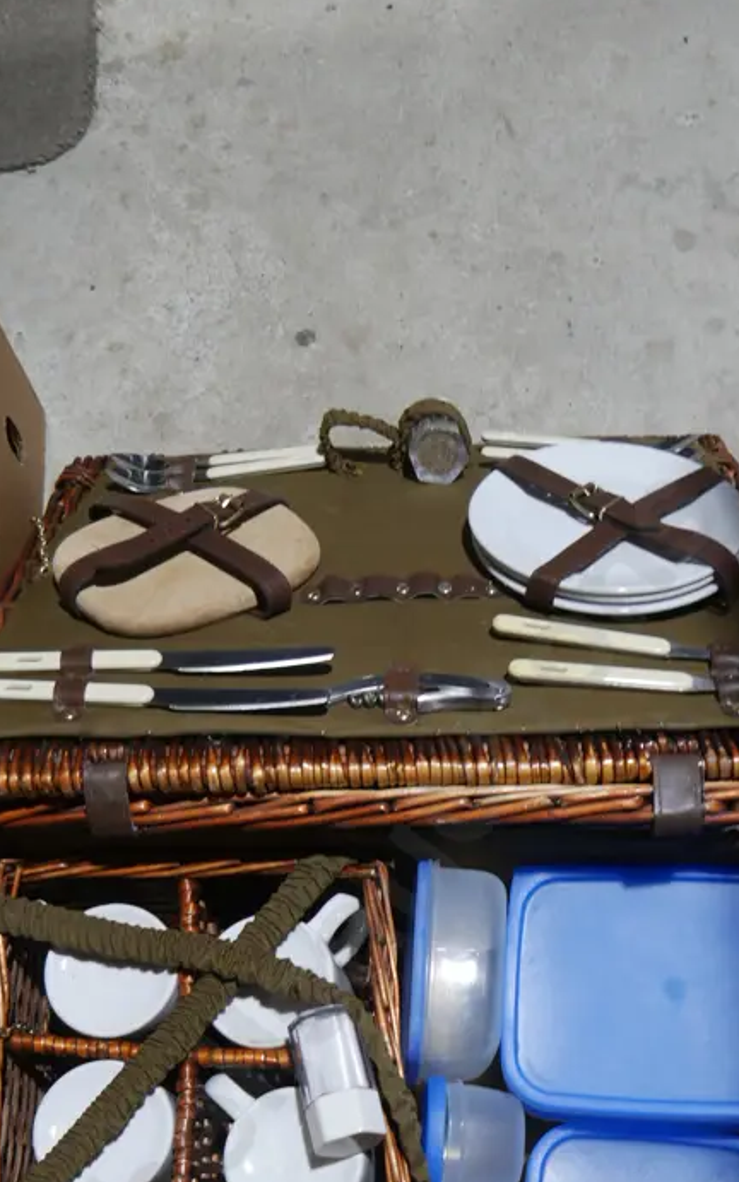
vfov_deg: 44.1
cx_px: 417
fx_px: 1418
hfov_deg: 29.2
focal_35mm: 44
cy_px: 859
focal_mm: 14
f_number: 3.5
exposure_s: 1/60
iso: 200
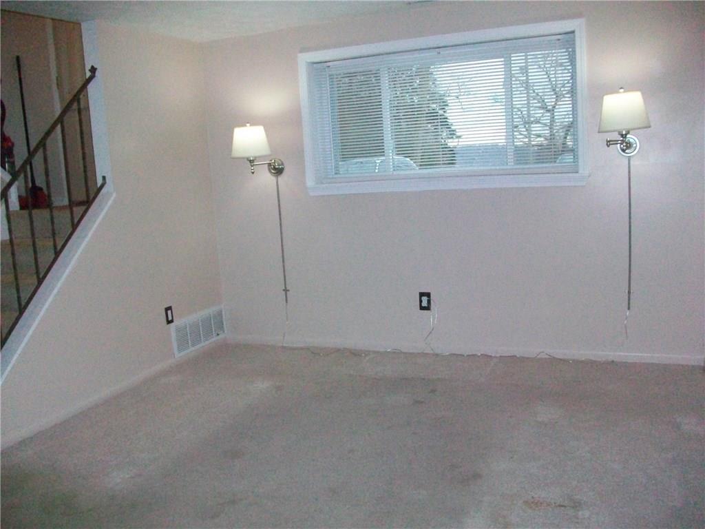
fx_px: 652
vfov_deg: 44.2
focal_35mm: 32
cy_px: 264
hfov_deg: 56.8
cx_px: 352
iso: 400
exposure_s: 1/125
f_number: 2.8
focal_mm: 5.7
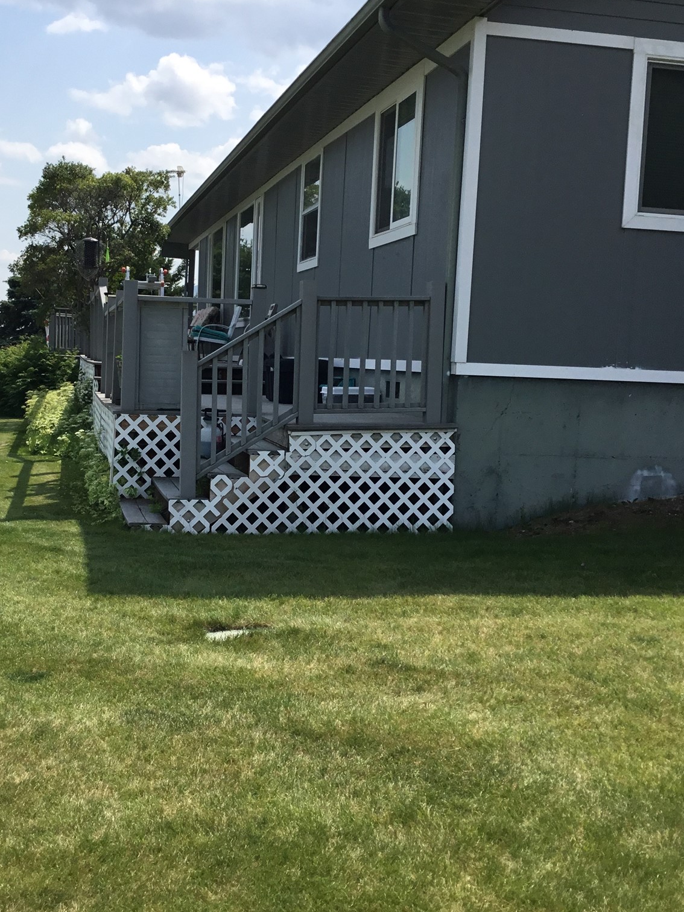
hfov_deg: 34.2
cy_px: 451
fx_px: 1107
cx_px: 270
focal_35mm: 42
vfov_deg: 44.8
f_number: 2.4
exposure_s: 1/1381
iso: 25
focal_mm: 3.3
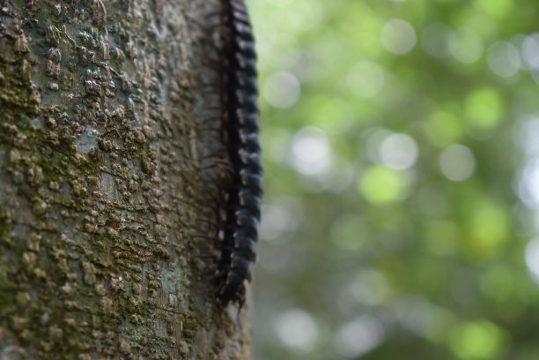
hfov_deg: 24.6
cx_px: 270
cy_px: 180
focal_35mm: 82
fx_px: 1235
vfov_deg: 16.6
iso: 450
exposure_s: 1/125
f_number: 5.6
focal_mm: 55
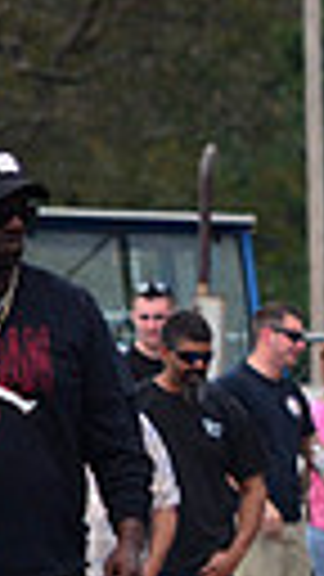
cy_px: 630
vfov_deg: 1.5
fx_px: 21642
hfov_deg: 0.9
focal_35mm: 1417
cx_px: 1274
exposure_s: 1/1000
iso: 1000
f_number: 5.6
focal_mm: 200
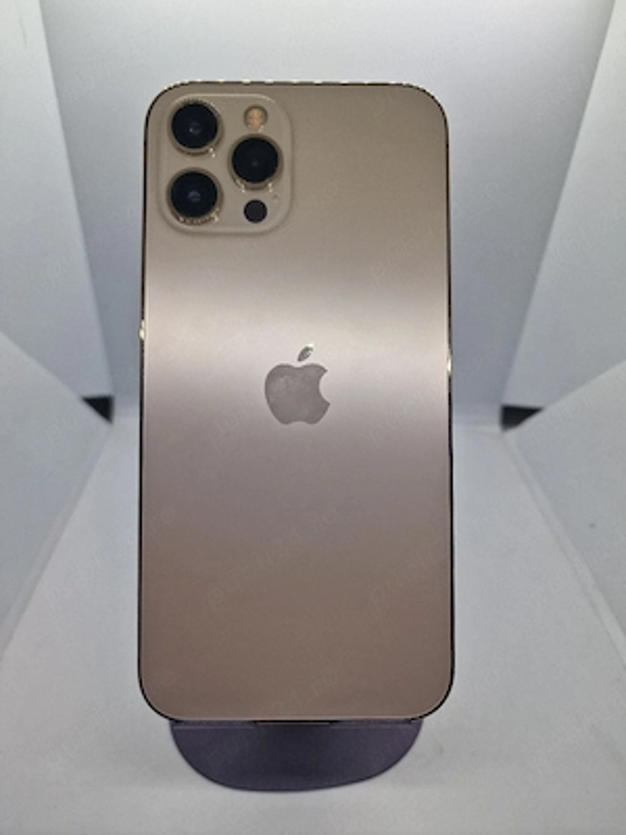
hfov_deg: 58.9
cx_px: 313
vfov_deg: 73.9
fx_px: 555
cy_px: 418
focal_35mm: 23
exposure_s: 1/182
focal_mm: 6.4
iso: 50
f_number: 1.8
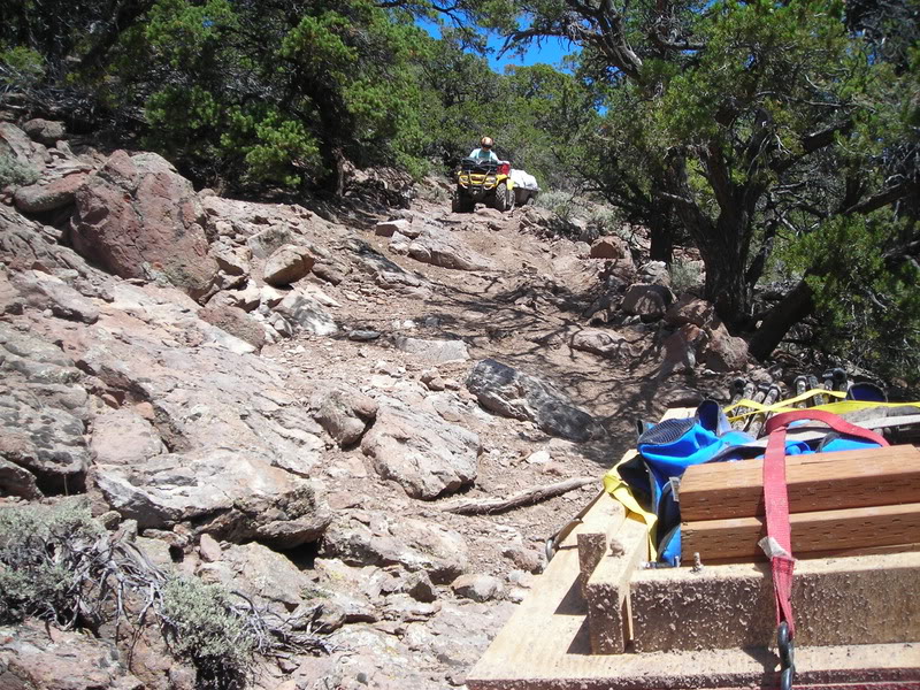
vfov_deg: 37.7
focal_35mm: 38
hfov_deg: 49.0
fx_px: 1010
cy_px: 345
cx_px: 460
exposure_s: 1/417
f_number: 3.2
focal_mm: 6.3
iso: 50
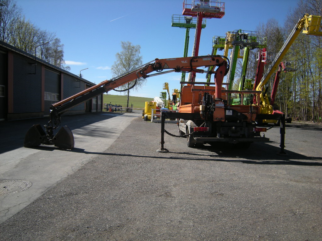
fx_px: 260
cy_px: 120
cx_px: 161
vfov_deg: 49.7
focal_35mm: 28
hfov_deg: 63.4
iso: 64
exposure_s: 1/264
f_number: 5.6
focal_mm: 4.7
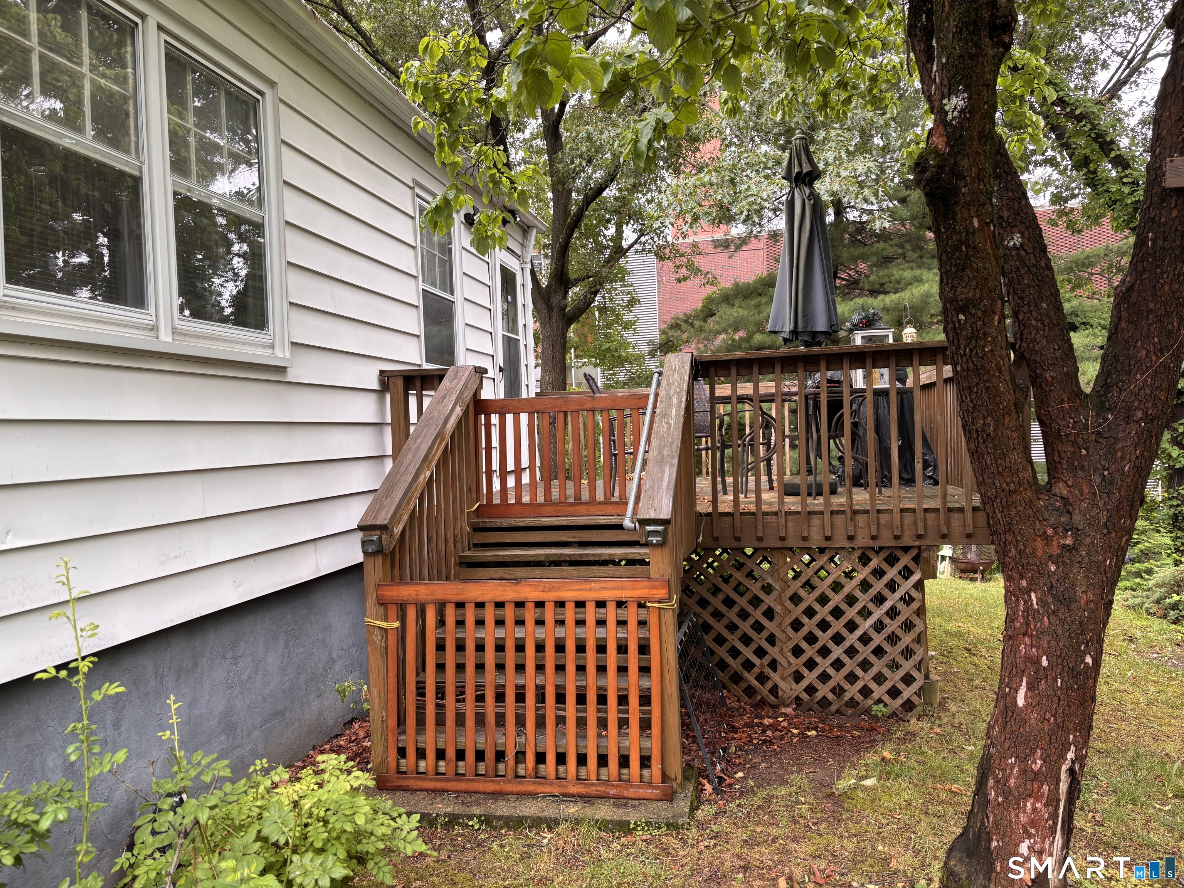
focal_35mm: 26
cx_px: 592
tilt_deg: -2.3
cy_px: 444
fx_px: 889
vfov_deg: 53.1
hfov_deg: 67.3
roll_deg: +1.9
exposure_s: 1/121
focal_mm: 5.96
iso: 40
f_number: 1.6
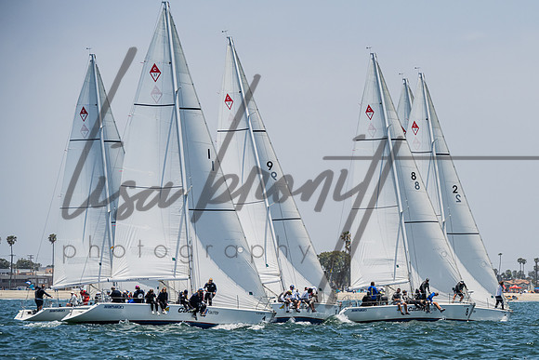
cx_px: 363
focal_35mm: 222
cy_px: 242
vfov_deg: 6.2
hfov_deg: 9.3
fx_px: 3329
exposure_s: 1/2000
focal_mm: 165
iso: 400
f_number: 8
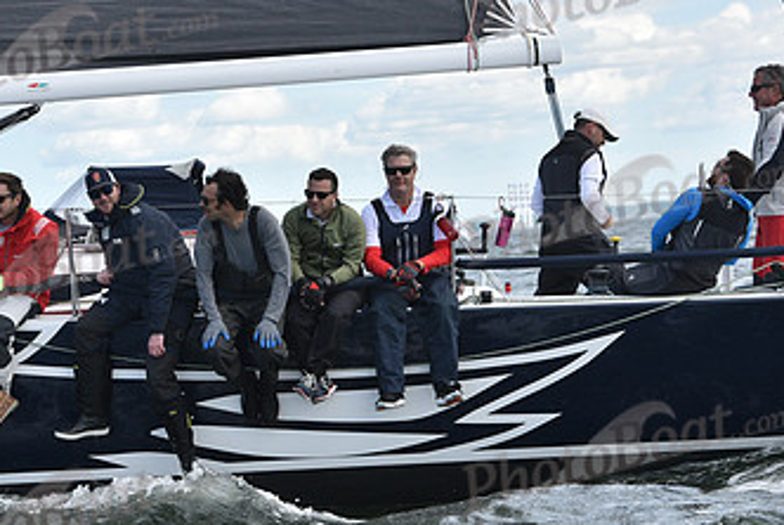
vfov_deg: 8.0
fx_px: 3727
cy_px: 361
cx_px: 342
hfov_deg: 12.0
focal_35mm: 171
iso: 320
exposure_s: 1/1000
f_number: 5.6
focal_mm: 98
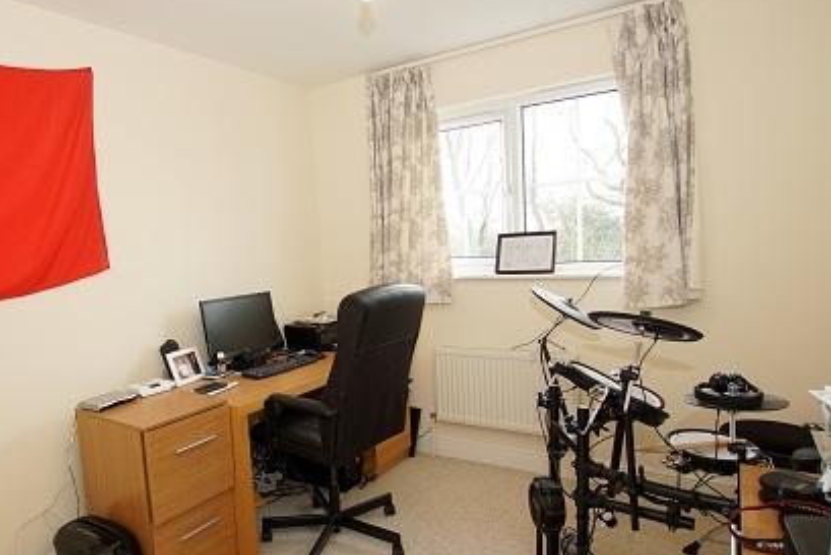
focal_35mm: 22
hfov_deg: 77.6
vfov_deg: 57.2
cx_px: 329
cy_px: 295
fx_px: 508
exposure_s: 1/60
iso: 320
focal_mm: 10
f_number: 3.5
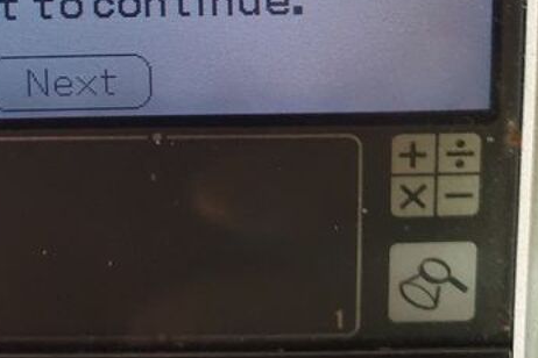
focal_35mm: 78
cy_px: -170
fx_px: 1166
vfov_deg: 16.1
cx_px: 155
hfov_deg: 25.8
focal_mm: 4.3
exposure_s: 1/50
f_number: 2.4
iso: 400
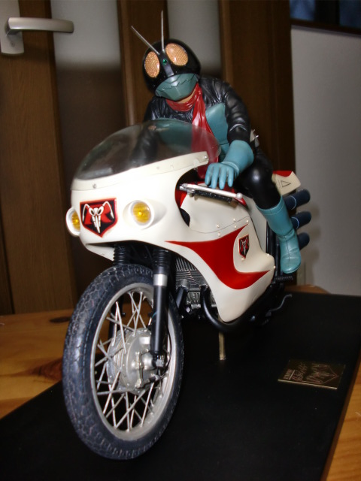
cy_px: 240
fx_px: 501
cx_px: 180
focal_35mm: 36
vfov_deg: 51.4
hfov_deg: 39.7
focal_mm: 6.3
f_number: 2.8
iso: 125
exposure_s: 1/30
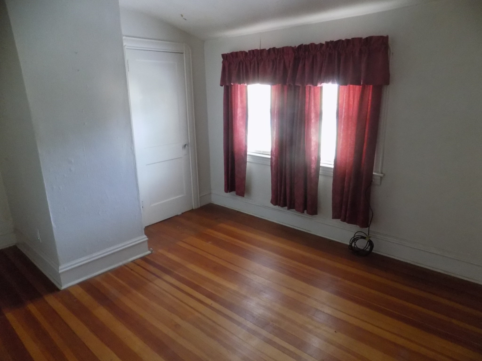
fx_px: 320
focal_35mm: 23
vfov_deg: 58.9
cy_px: 180
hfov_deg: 73.9
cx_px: 241
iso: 400
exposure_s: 1/4
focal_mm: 4
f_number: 3.1
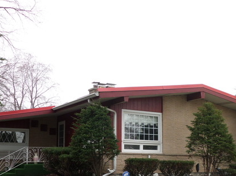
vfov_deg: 29.2
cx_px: 114
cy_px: 132
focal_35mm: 49
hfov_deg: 38.9
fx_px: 334
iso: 120
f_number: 3.5
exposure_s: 1/350
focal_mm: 5.8
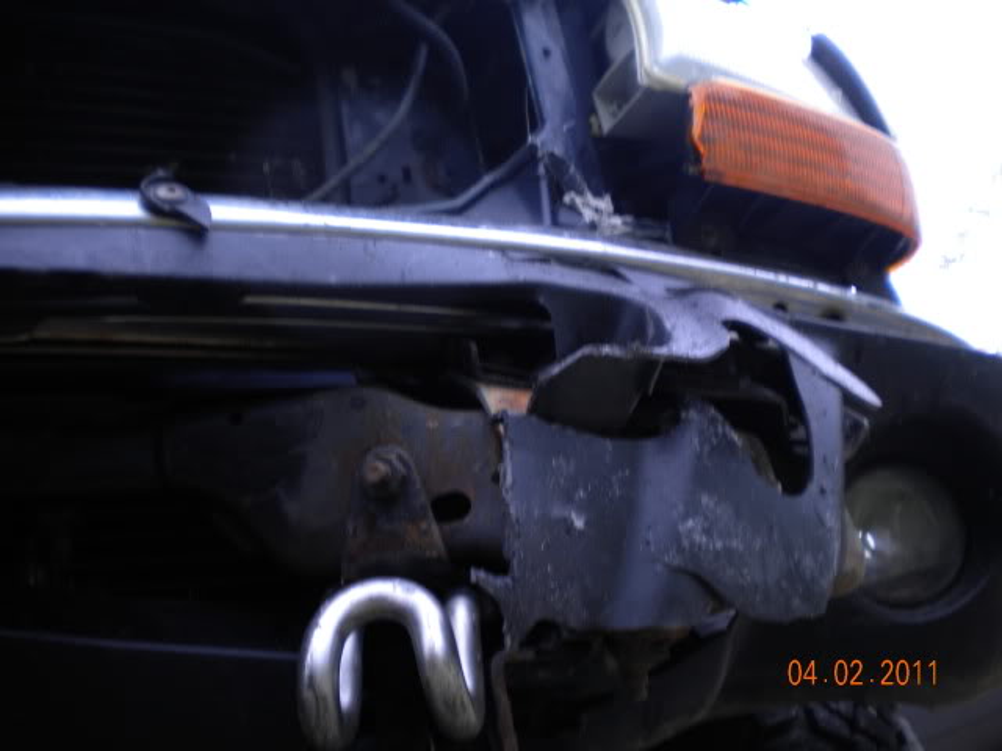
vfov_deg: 40.7
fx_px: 1013
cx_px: 501
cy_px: 376
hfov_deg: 52.6
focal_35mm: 35
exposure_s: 1/79
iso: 80
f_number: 3.1
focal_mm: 6.3
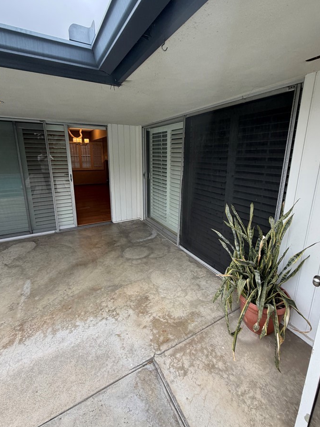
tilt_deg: -12.0
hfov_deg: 78.1
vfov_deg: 94.4
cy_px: 201
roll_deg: -2.5
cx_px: 162
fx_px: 197
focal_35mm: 16
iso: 64
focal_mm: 2.22
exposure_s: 1/121
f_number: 2.2
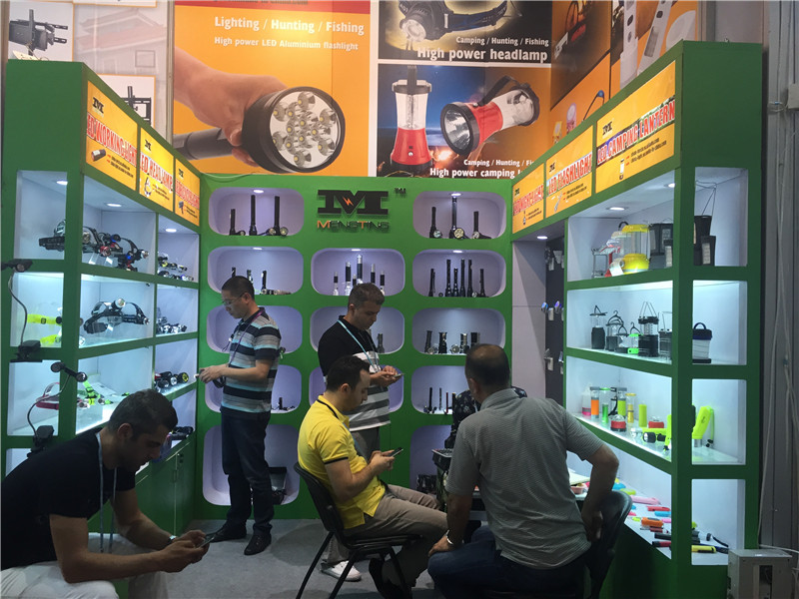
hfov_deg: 61.7
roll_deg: -1.5
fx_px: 669
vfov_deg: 48.2
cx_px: 400
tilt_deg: +1.6
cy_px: 300
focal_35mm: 29
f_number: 2.2
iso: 32
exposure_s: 1/30
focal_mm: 4.15
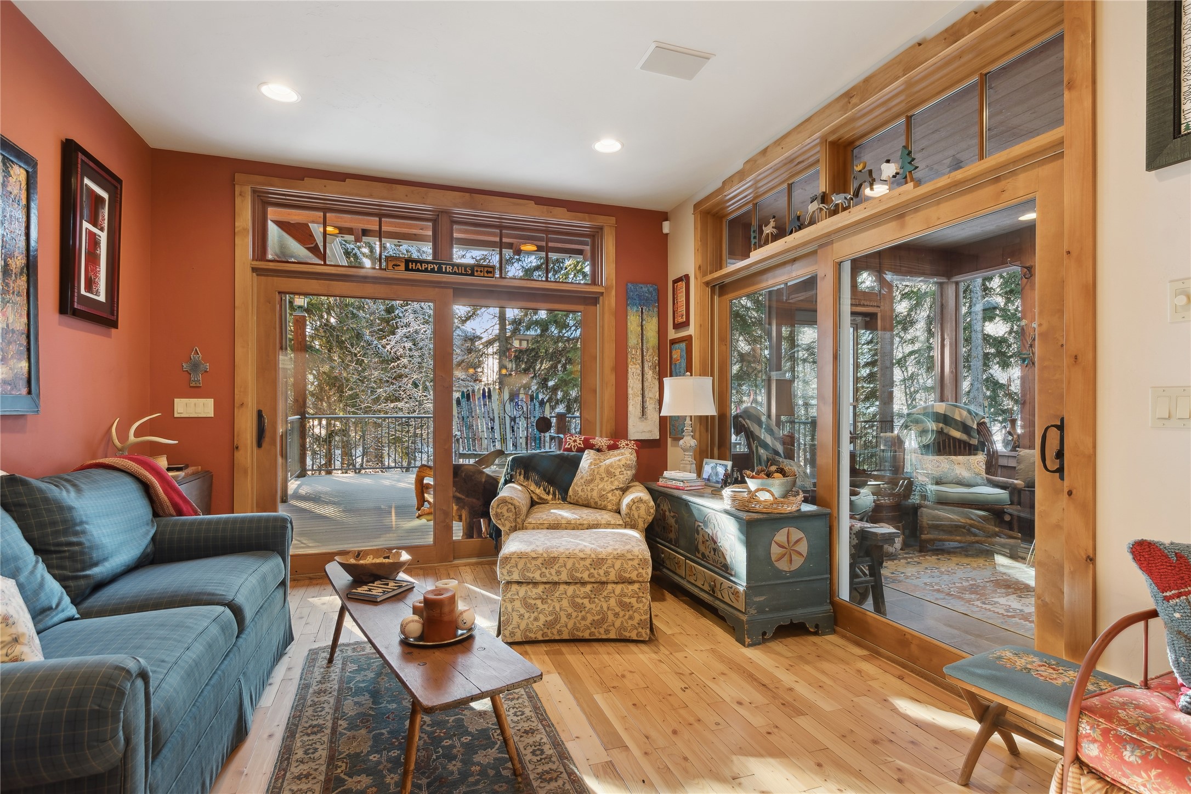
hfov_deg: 93.3
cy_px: 397
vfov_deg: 70.4
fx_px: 562
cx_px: 596
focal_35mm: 17
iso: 100
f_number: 6.3
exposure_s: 1/5
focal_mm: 11.5
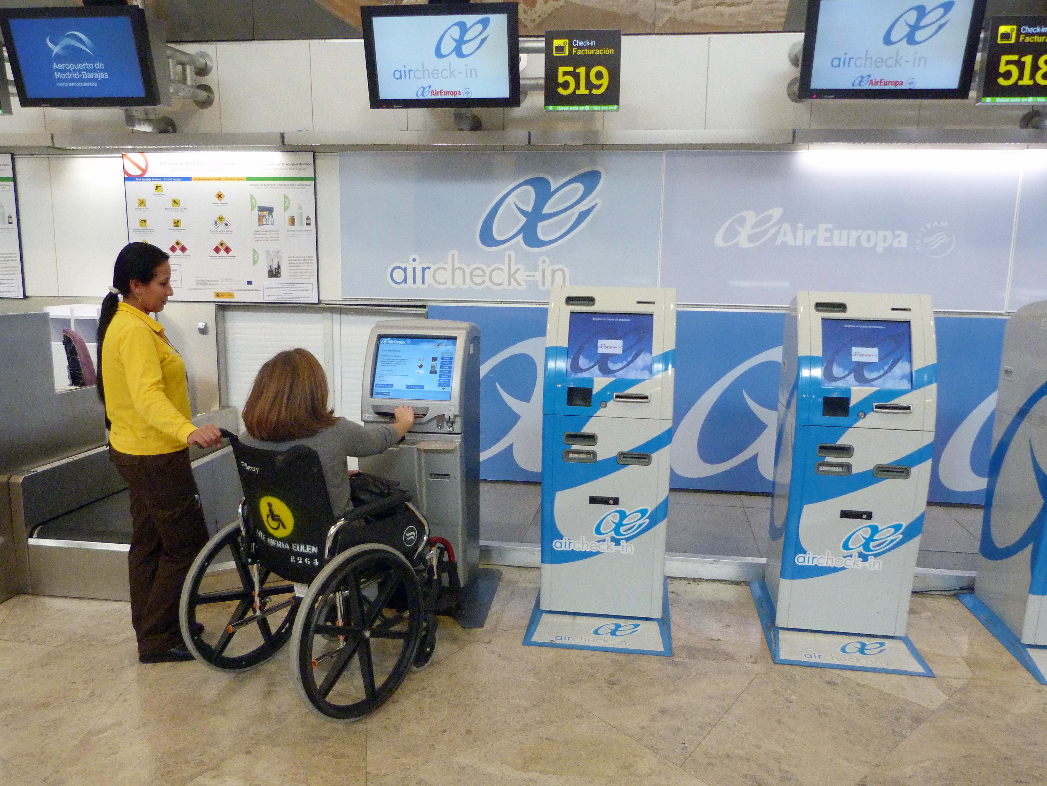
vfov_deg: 54.9
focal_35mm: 25
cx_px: 524
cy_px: 393
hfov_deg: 69.4
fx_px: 756
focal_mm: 4.5
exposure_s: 1/60
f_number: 2.8
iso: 320
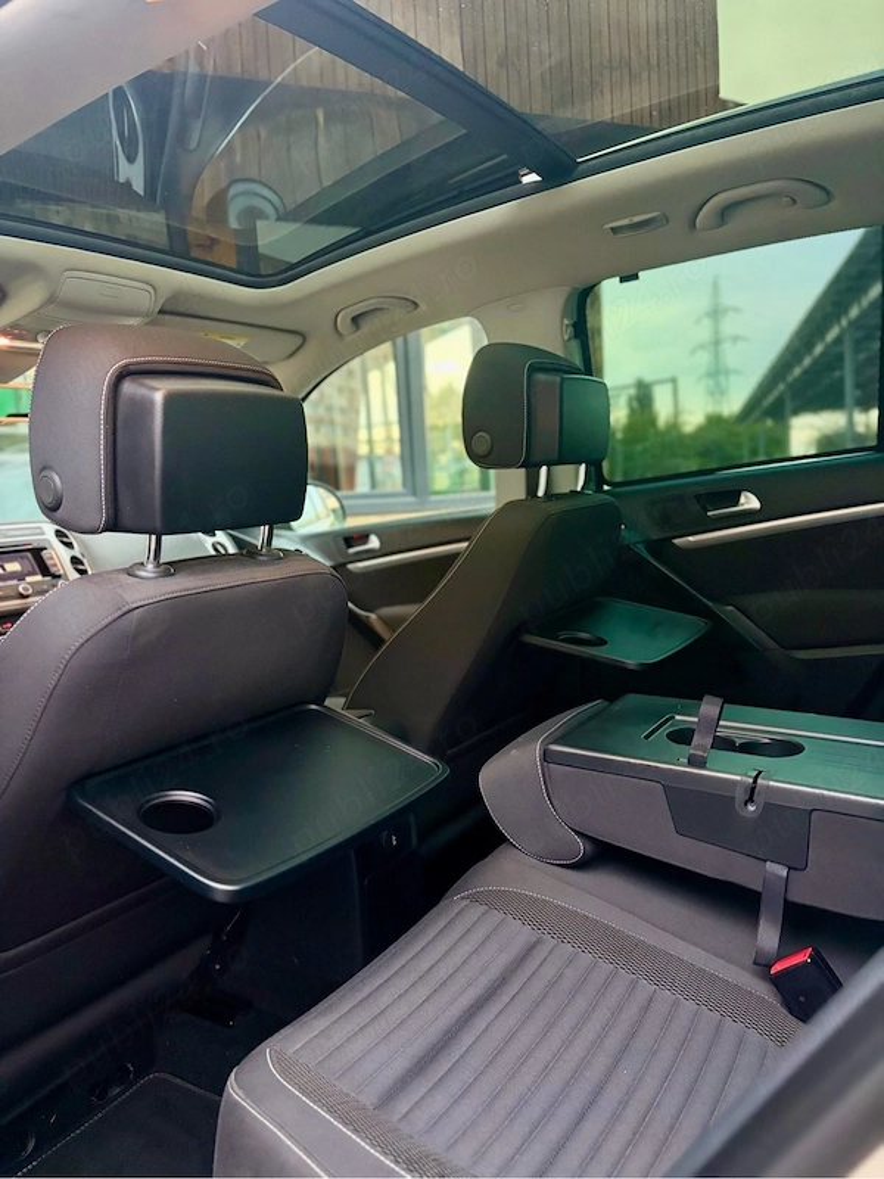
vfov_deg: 67.3
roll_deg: +3.1
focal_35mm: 26
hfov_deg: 53.1
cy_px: 590
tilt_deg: -5.3
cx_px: 442
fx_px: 885
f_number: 1.6
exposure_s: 1/40
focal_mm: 5.96
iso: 640
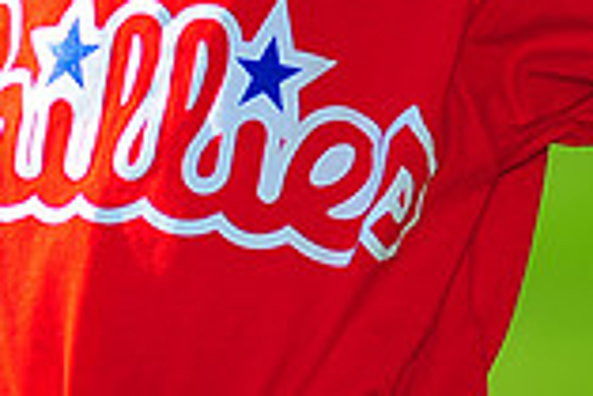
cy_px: -264
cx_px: 234
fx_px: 10931
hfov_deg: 3.1
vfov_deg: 2.1
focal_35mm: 663
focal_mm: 180
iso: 200
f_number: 4
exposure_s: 1/1600
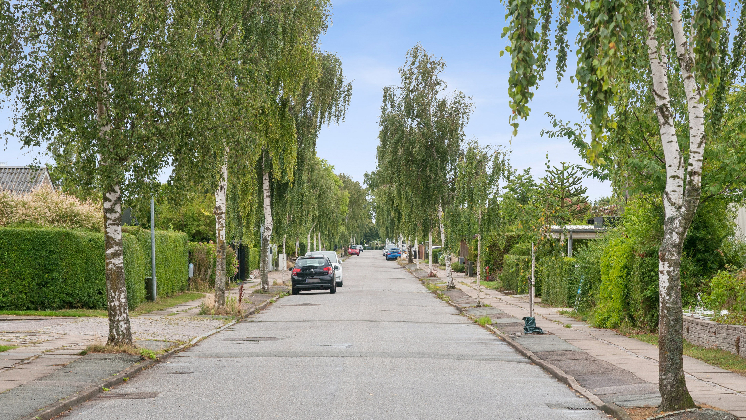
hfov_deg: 21.6
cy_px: 173
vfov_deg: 12.2
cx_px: 373
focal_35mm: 99
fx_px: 1958
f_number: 10
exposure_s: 1/200
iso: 250
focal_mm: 62
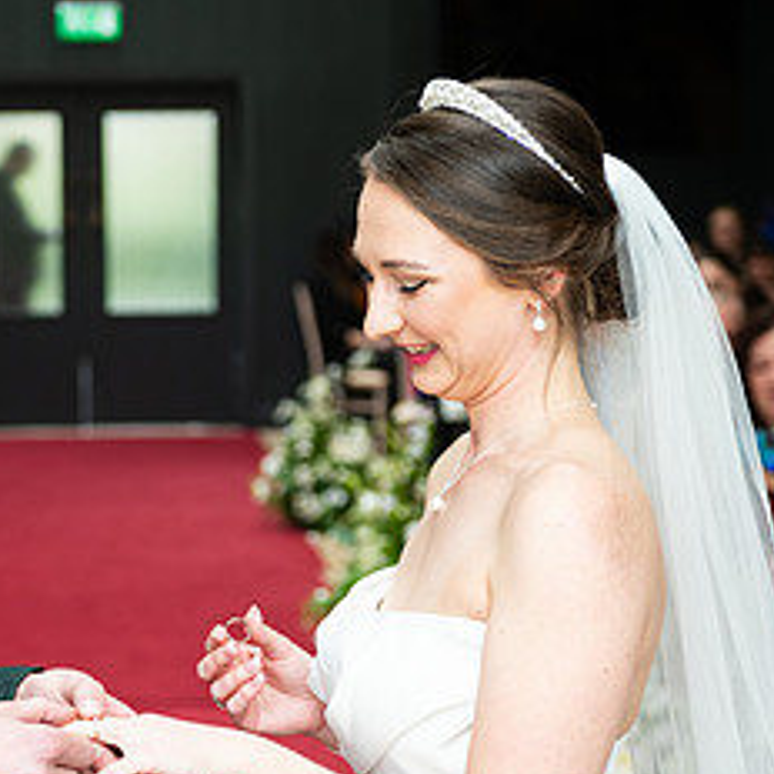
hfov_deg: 14.8
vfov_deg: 14.9
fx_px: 2960
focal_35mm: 117
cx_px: 123
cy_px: 532
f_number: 3.5
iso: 400
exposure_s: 1/200
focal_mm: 55
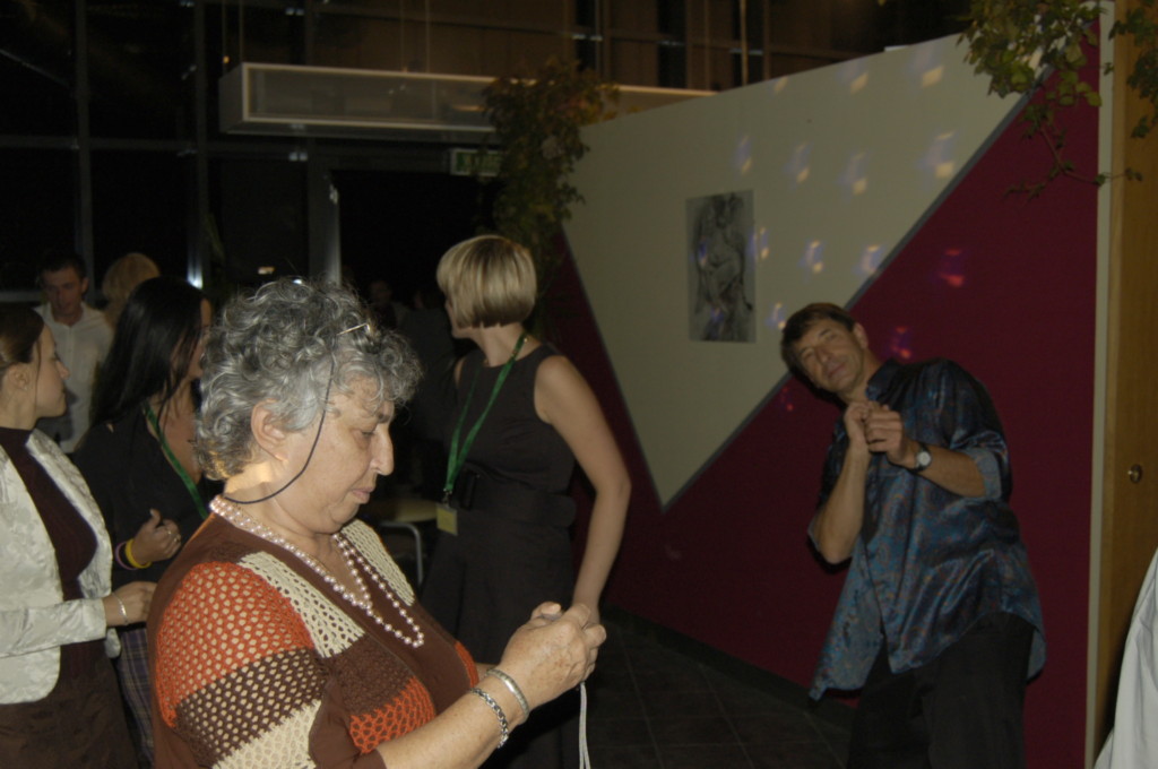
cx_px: 579
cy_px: 384
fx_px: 1253
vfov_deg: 34.1
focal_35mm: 39
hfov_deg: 49.6
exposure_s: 1/60
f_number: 4.2
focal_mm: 26
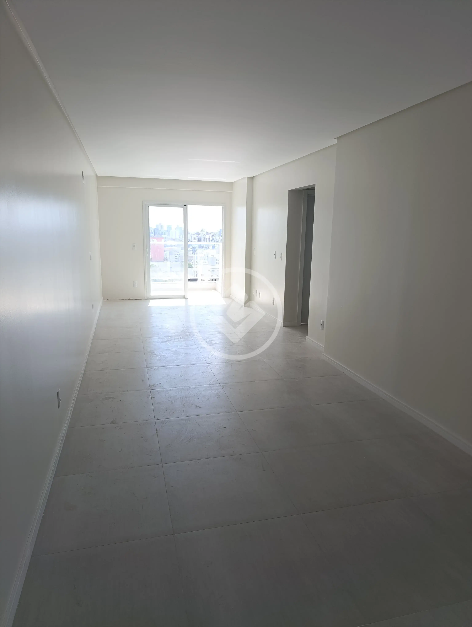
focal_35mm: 23
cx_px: 236
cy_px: 314
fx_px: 417
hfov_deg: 59.0
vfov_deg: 73.8
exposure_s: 1/121
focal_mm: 6.14
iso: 50
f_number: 1.6
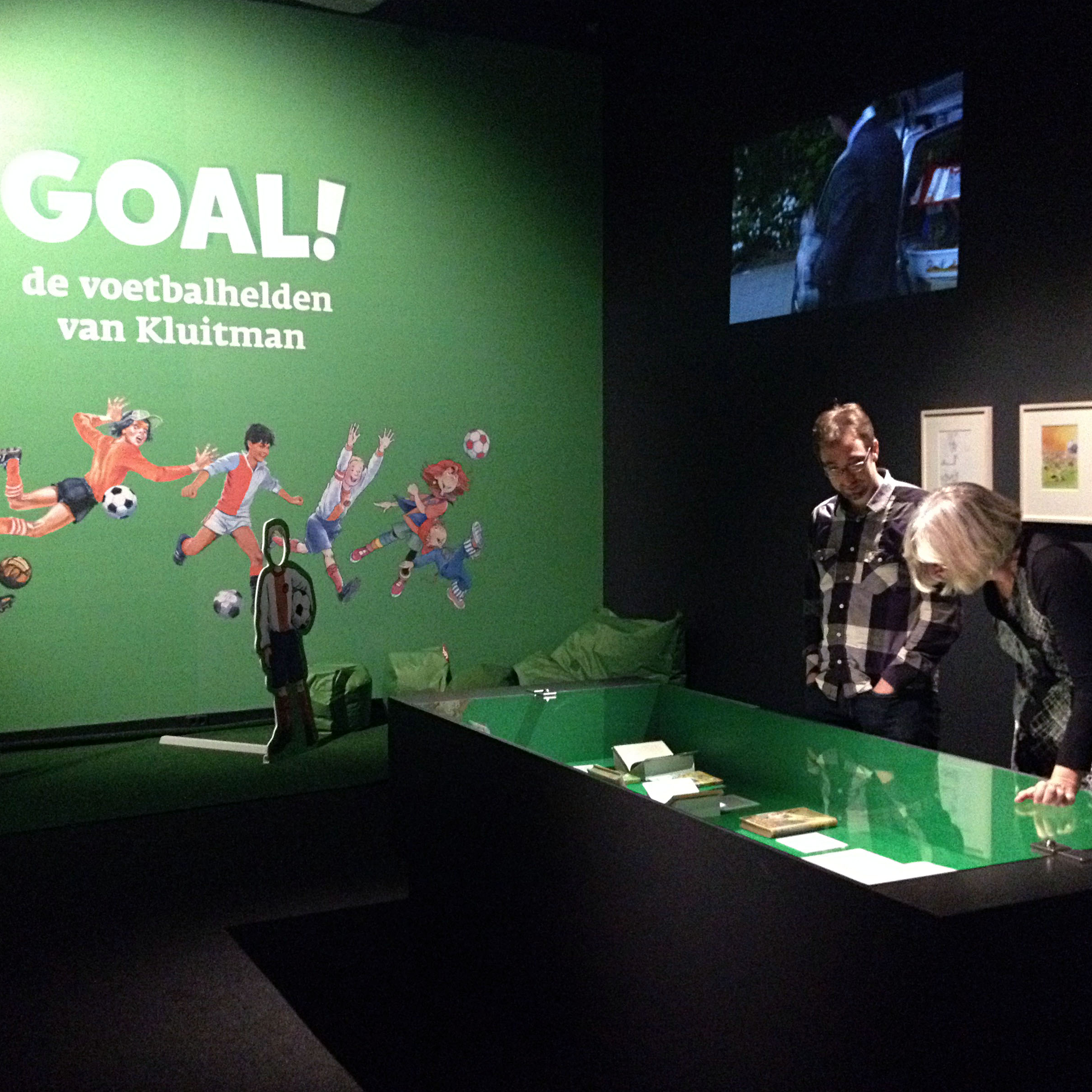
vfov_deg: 40.0
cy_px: 541
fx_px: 1499
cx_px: 529
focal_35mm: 42
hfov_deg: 40.0
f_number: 2.4
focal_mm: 4.28
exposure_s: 1/15
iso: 640
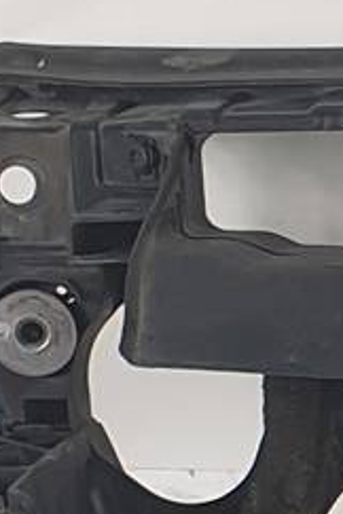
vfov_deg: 12.3
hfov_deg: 7.1
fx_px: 2286
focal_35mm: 160
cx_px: 1239
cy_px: 723
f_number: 2.4
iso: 64
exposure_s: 1/100
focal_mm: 4.3
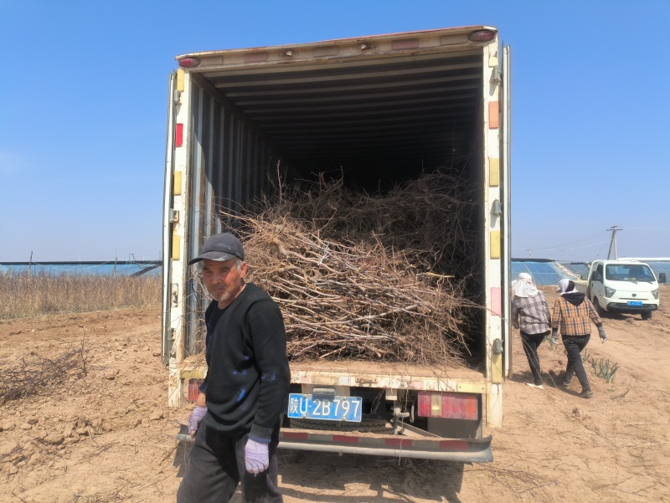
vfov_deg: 58.9
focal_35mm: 23
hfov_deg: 73.9
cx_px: 335
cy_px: 252
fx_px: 445
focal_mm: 4.69
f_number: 1.79
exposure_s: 1/919
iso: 50
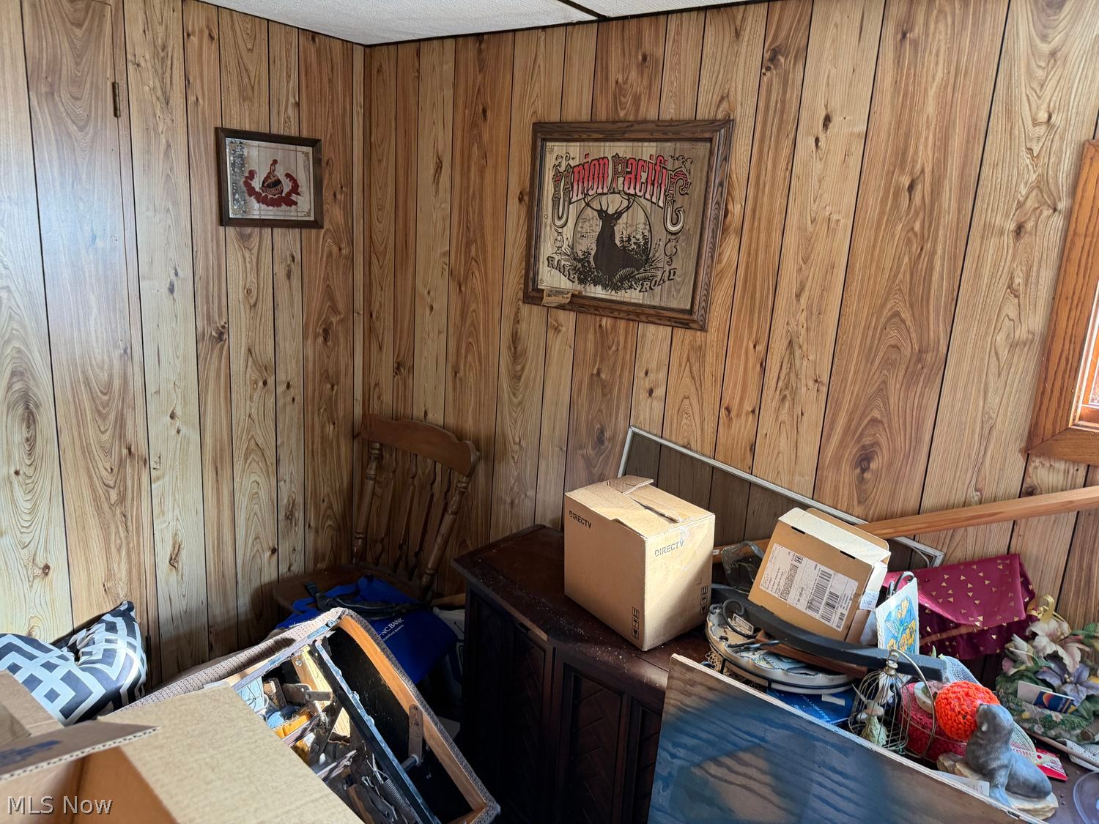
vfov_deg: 56.8
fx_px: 762
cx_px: 550
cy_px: 412
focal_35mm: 24
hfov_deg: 71.6
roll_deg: -3.7
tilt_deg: -13.9
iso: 320
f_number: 1.78
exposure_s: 1/74
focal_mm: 6.76
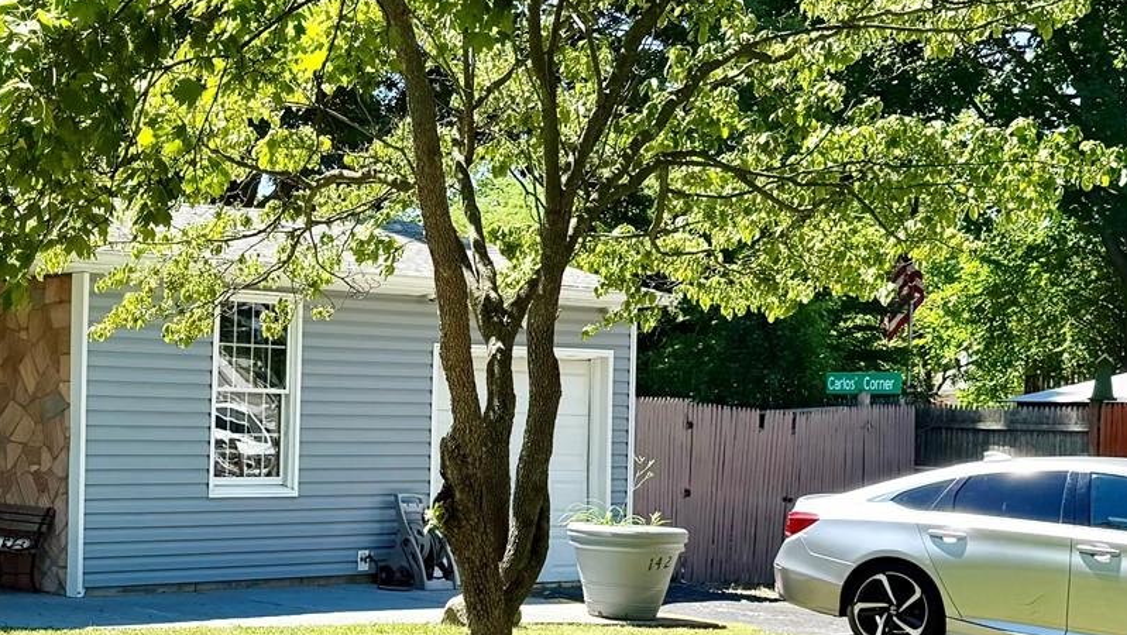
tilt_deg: -0.4
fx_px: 2003
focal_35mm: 67
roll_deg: -0.5
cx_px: 41
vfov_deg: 17.9
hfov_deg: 29.6
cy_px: 457
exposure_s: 1/1464
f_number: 1.78
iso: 80
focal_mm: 6.76
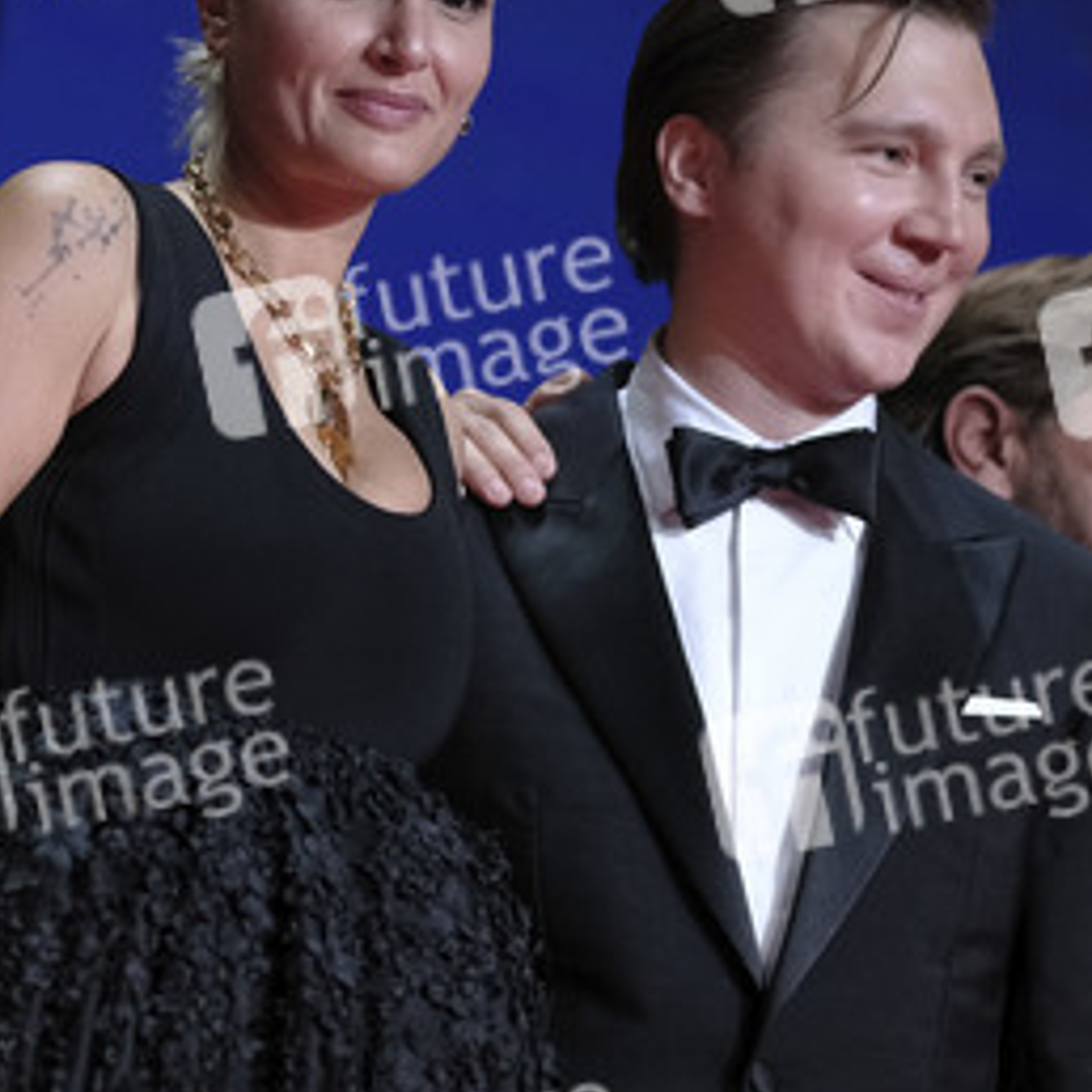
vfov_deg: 9.8
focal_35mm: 178
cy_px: 550
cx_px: 533
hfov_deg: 9.8
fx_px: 6353
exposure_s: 1/640
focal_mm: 90
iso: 1600
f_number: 2
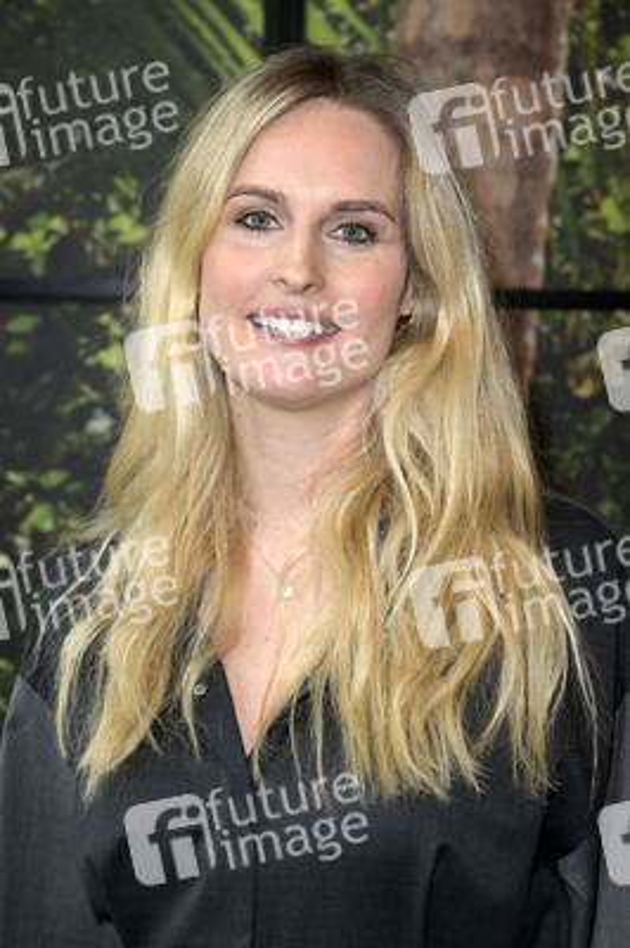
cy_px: 474
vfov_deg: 28.9
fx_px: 1841
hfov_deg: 19.4
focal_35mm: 70
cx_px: 315
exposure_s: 1/200
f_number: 6.3
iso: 1000
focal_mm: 70
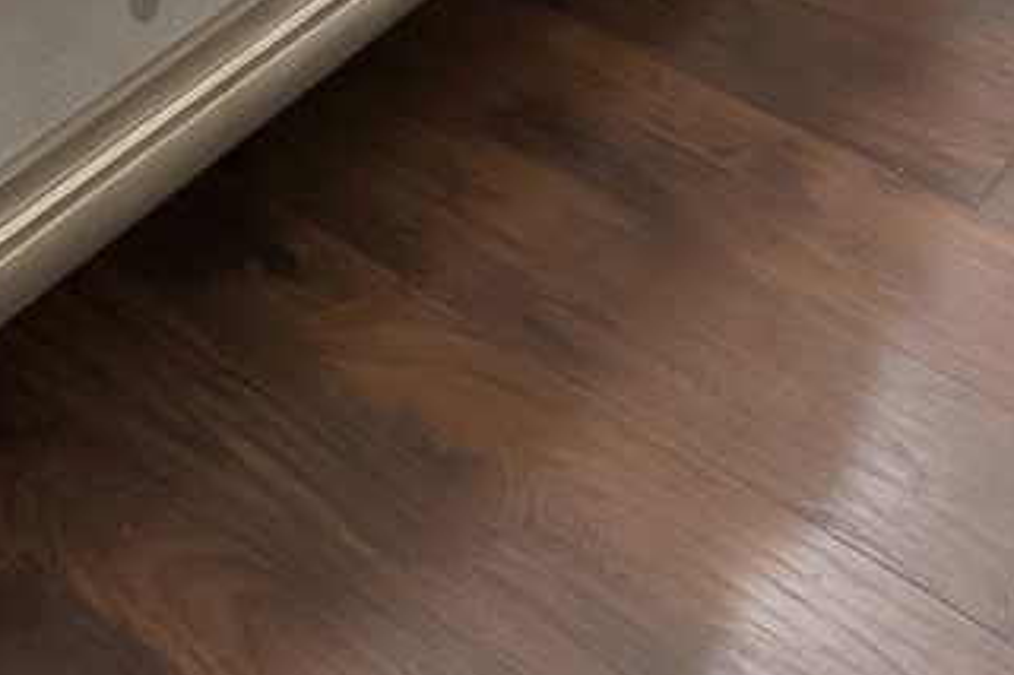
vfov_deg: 11.1
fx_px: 2111
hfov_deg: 24.7
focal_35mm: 75
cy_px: -1369
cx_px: -162
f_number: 9
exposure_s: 1
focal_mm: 12
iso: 640
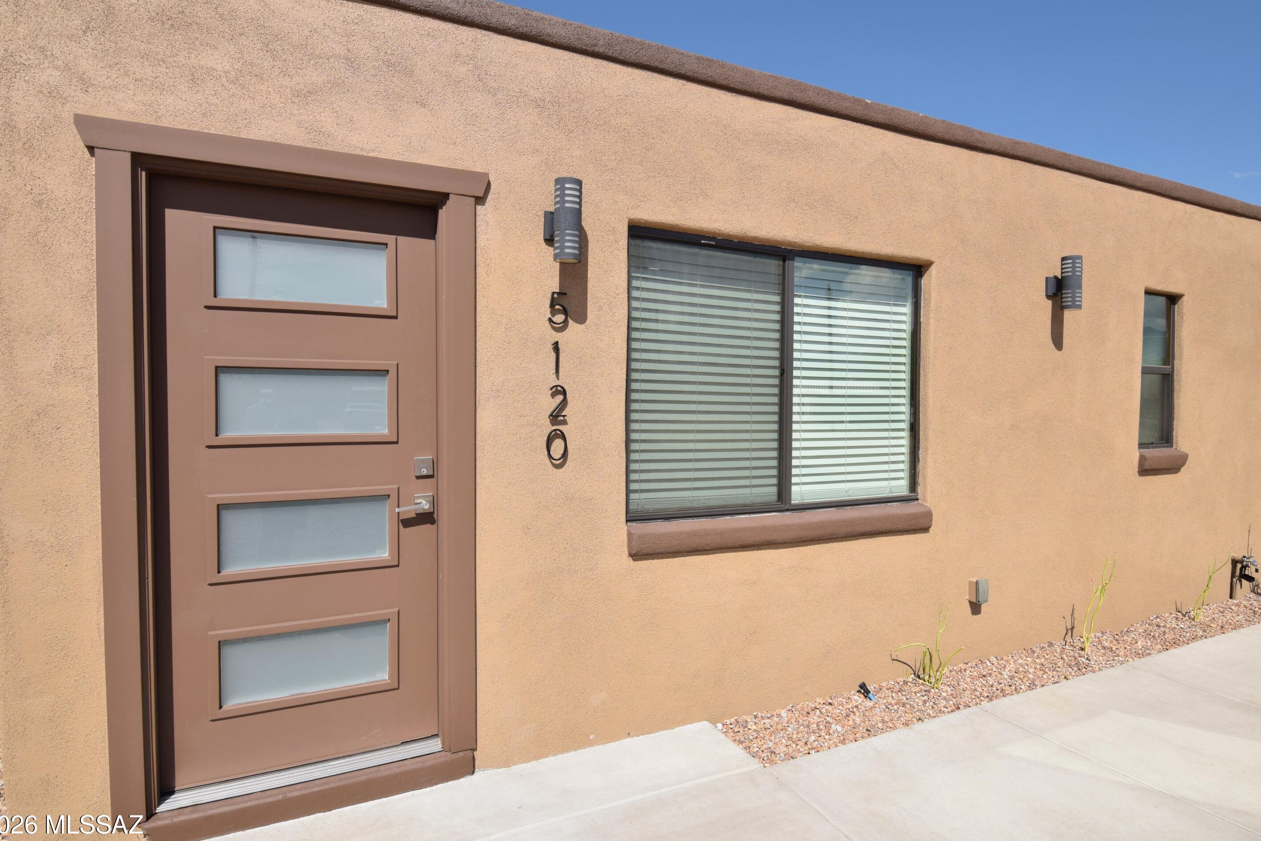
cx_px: 627
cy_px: 422
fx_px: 666
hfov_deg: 86.9
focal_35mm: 19
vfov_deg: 64.6
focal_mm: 12
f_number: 9
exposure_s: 1/1000
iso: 400
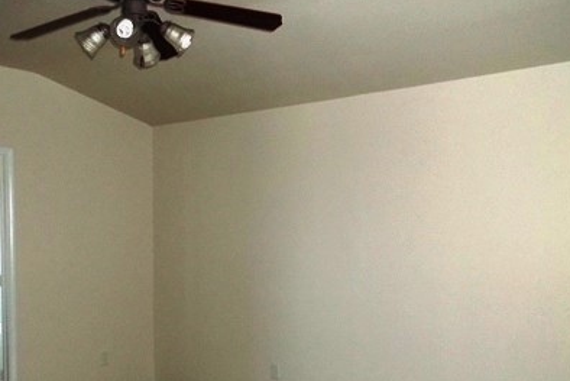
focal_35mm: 39
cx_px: 253
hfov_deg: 49.4
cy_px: 235
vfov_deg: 34.1
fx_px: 618
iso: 320
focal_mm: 5.9
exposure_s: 1/30
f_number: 3.3
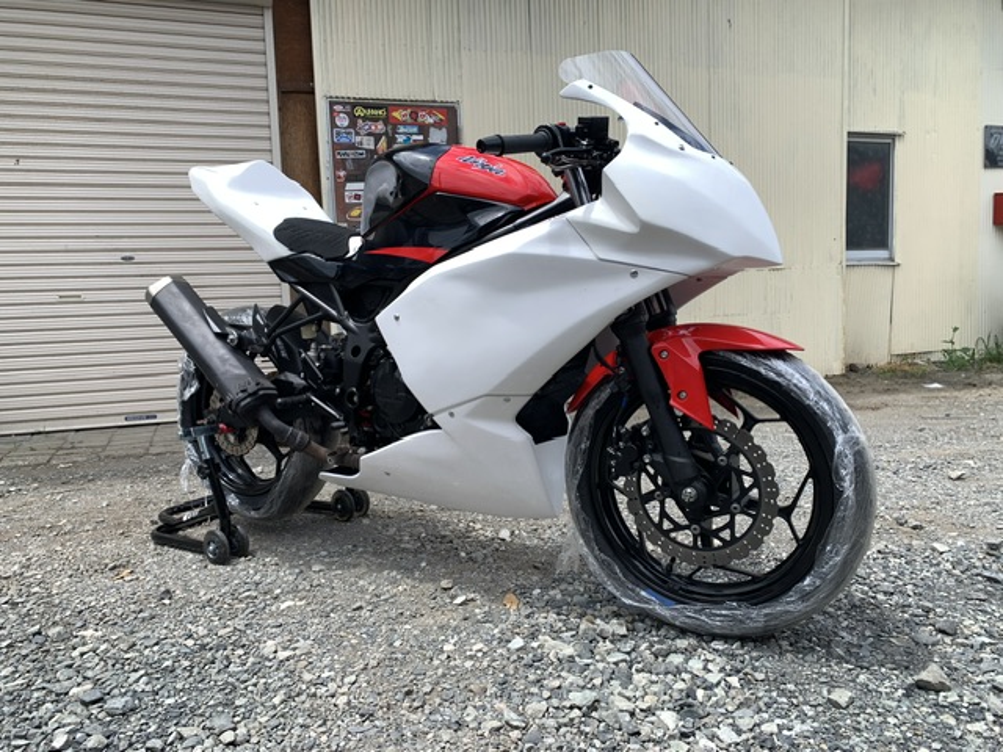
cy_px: 376
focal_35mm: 26
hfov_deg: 67.3
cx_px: 502
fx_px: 753
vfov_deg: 53.1
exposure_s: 1/1718
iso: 25
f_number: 1.8
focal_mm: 4.25
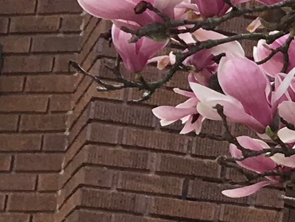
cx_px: 1010
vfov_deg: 6.9
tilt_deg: +12.2
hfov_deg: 7.5
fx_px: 1841
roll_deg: -2.2
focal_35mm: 216
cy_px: 169
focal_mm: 4.15
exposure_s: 1/463
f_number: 2.2
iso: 25
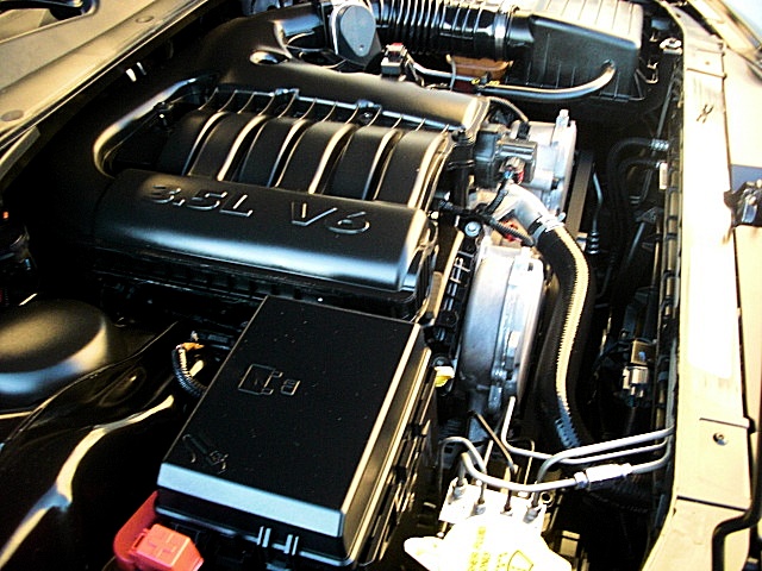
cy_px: 286
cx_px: 381
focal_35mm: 36
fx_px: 792
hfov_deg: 51.4
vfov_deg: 39.7
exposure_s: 1/80
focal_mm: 6.3
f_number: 2.8
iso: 400
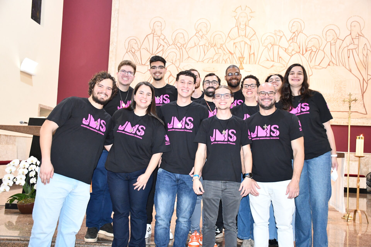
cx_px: 186
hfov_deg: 53.1
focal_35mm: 36
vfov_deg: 36.9
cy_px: 124
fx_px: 371
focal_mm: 24
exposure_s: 1/60
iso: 2800
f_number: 3.8
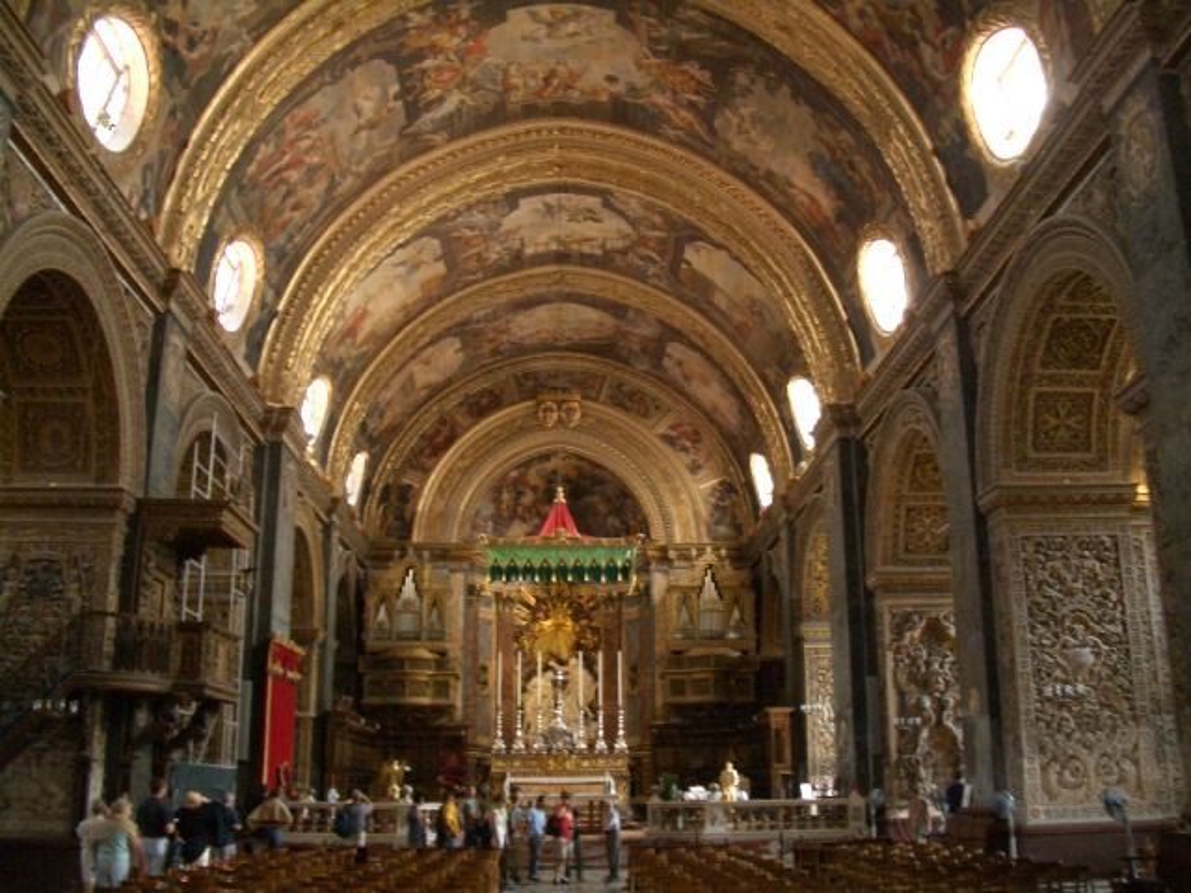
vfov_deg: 40.7
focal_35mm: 35
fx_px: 1204
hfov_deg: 52.6
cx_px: 596
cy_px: 446
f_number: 2.6
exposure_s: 1/20
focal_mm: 5.8
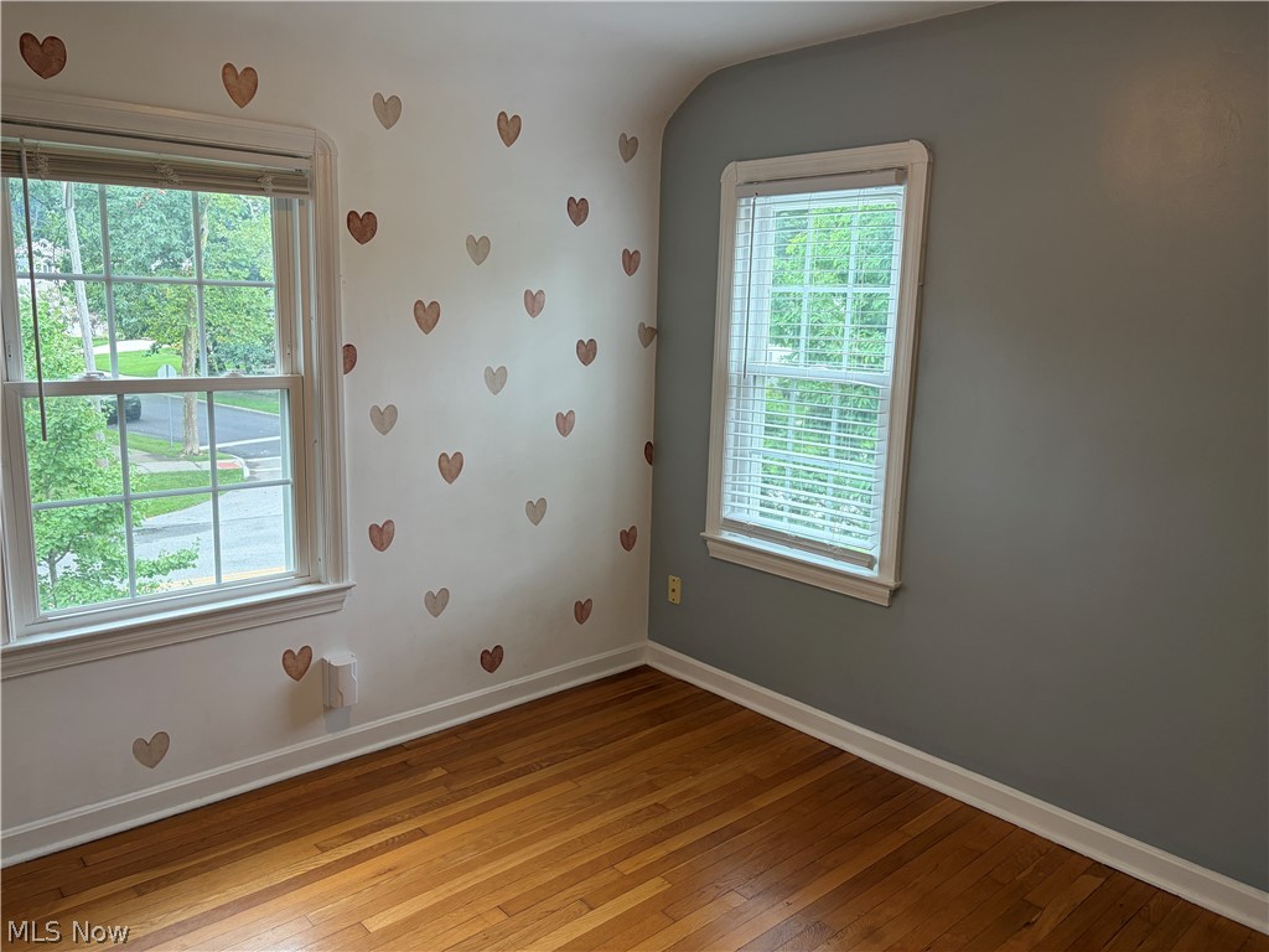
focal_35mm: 26
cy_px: 476
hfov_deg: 67.3
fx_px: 953
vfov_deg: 53.1
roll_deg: -0.9
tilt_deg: -11.6
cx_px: 634
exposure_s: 1/120
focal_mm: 5.96
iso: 100
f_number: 1.6
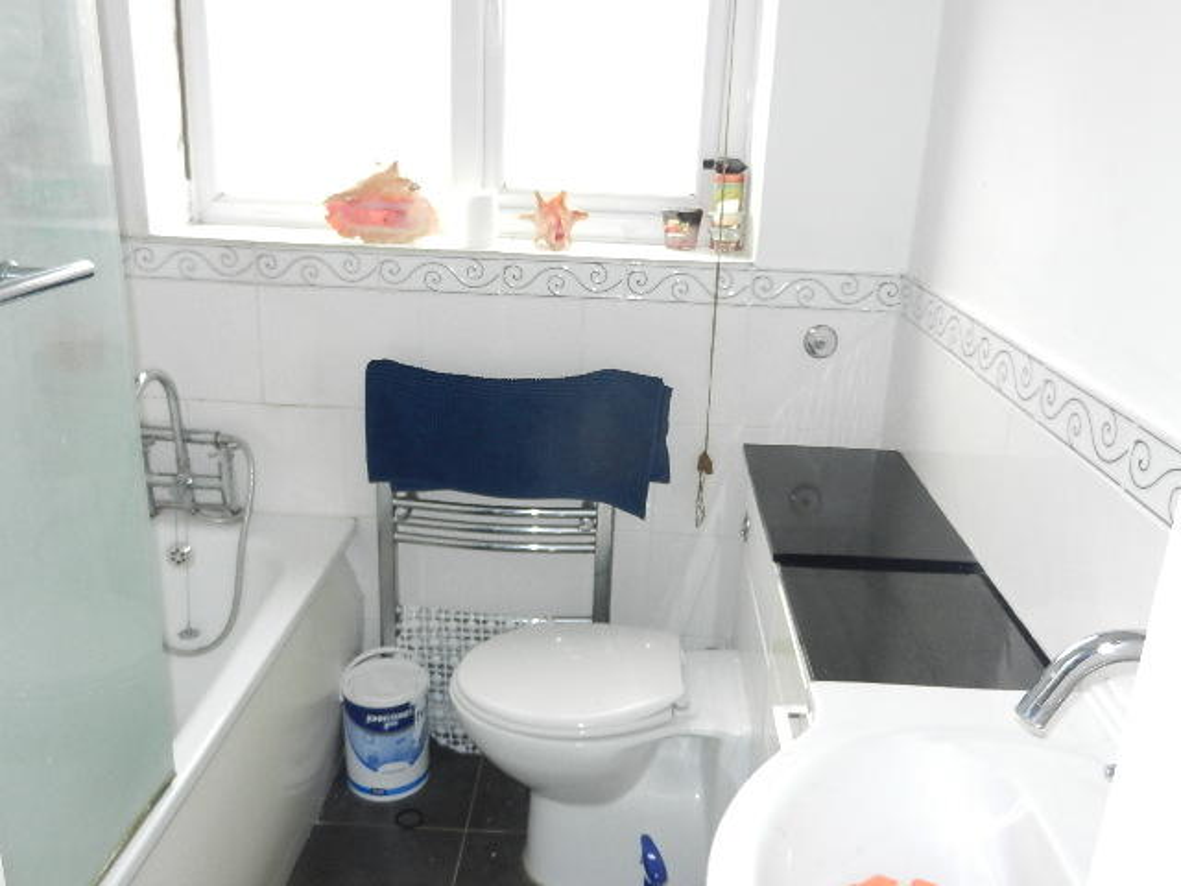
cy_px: 443
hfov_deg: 61.7
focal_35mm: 29
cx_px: 590
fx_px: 989
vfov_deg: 48.2
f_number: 3.6
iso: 200
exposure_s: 1/30
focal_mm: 5.1
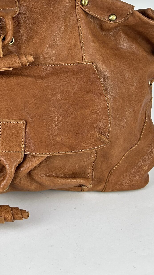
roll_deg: -2.7
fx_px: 428
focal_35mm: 59
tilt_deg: -14.2
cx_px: 0
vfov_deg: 33.7
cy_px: 32
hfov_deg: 19.8
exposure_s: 1/118
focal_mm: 5.7
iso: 32
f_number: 1.5
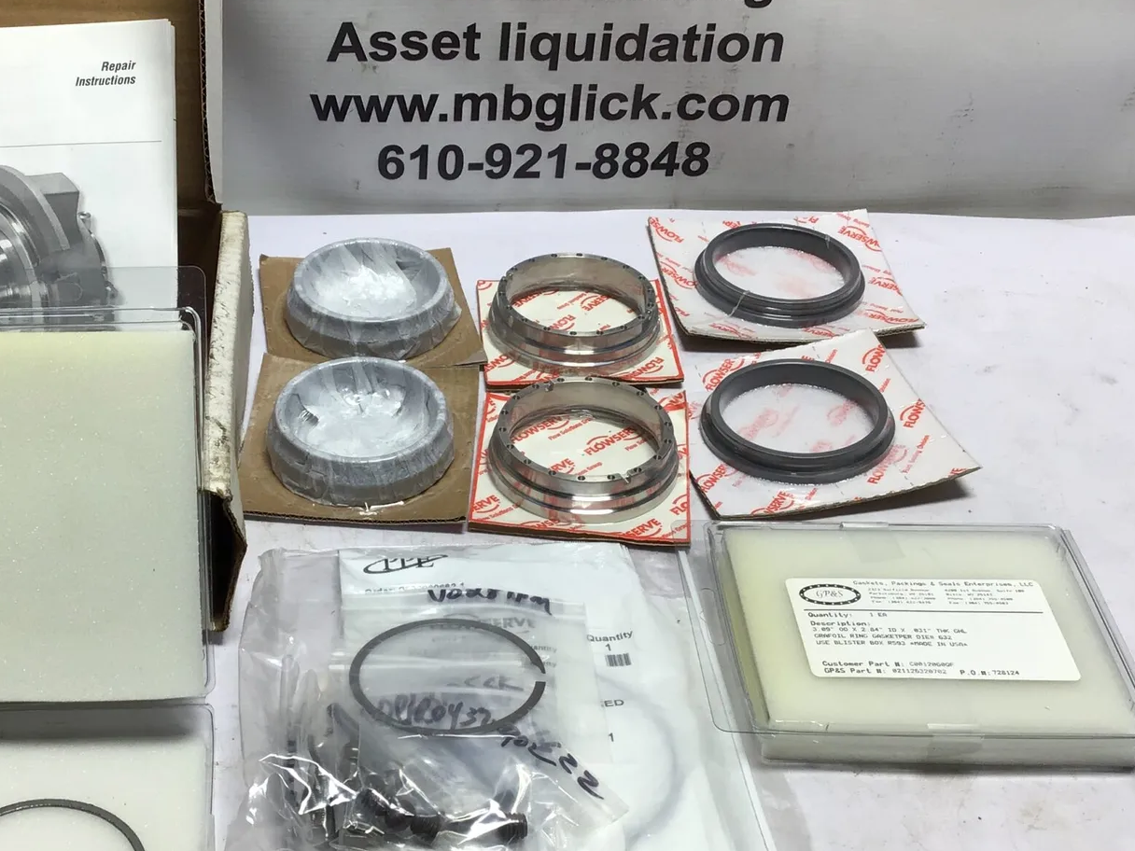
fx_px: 1672
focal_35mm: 51
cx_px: 350
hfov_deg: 37.0
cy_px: 488
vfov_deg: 28.5
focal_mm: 3.3
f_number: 2.4
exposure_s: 1/120
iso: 25
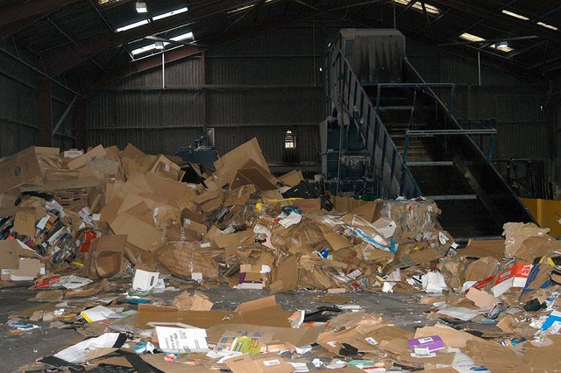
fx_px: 654
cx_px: 280
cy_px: 186
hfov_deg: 46.4
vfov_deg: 31.9
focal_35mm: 42
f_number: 3.5
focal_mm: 28
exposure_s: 1/180
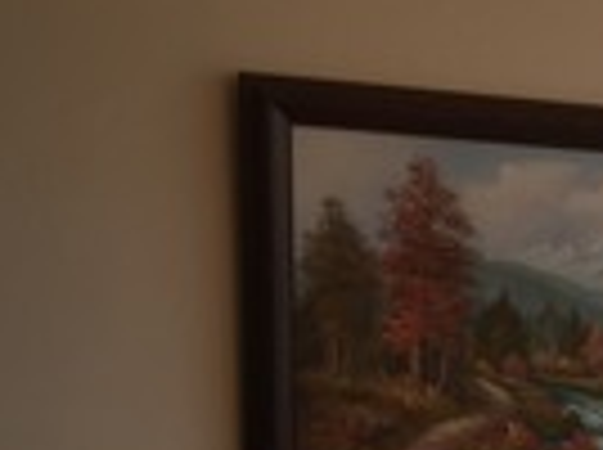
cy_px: 806
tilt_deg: -9.5
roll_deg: -3.7
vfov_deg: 10.1
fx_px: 2417
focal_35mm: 139
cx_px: 1174
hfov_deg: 12.6
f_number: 2.2
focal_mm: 4.15
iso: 32
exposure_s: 1/60
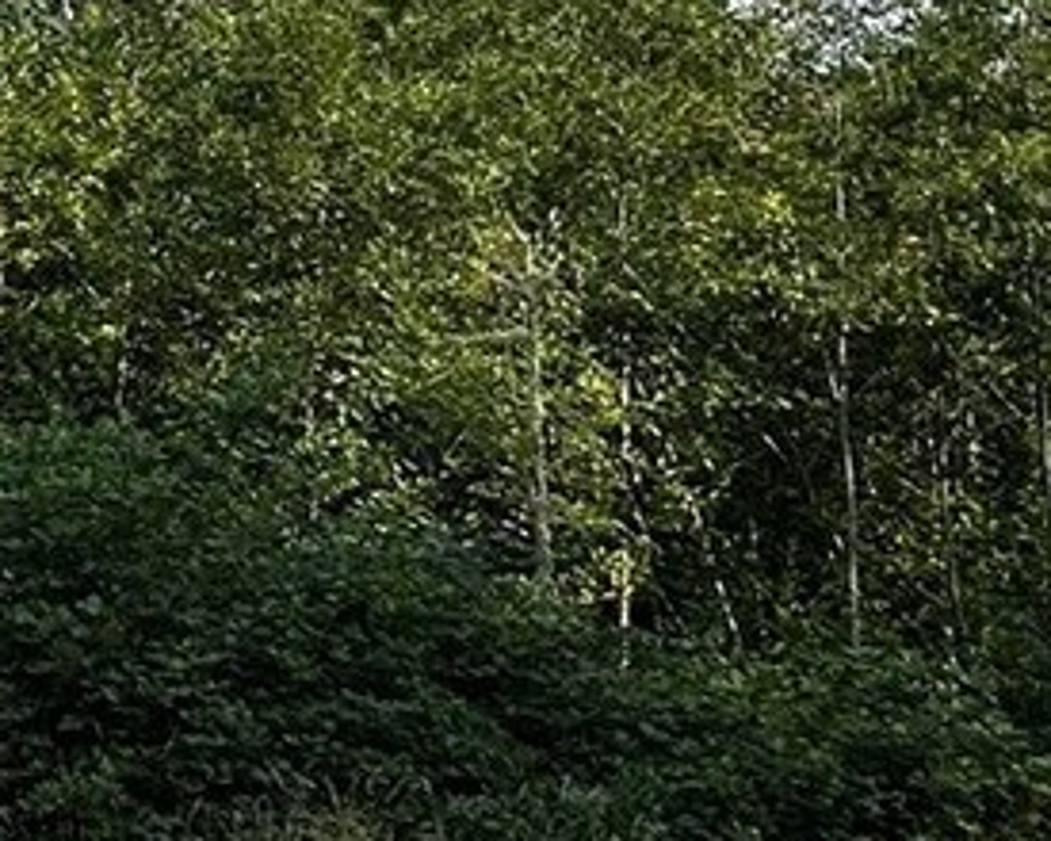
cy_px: -54
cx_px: -783
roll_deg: -0.3
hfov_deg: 13.2
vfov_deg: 11.5
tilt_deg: +6.9
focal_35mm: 133
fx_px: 4137
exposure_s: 1/2571
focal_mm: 5.7
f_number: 1.5
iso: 50
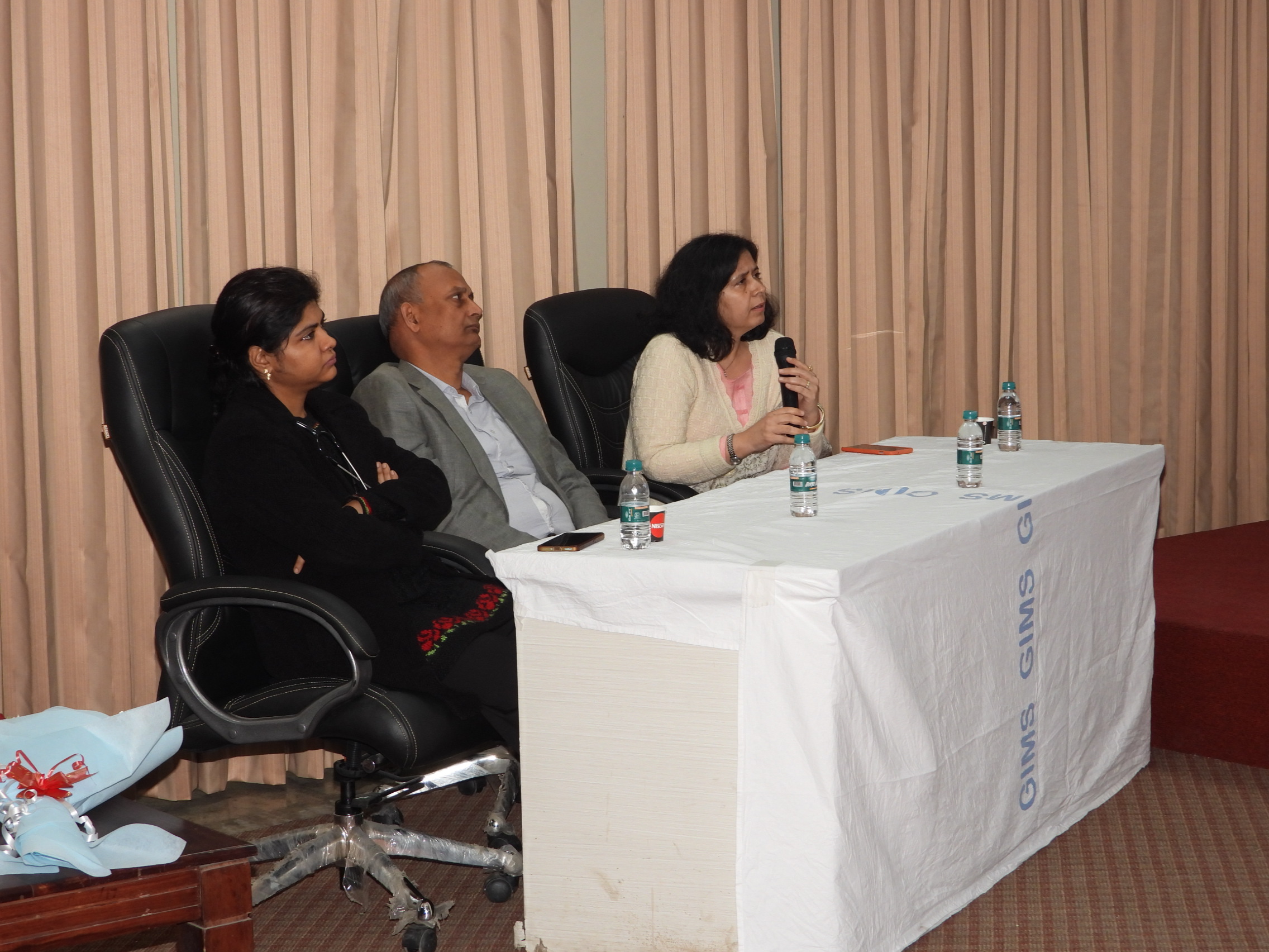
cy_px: 476
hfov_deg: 26.0
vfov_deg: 19.6
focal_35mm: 75
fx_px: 2749
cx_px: 634
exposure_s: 1/60
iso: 200
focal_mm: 13.5
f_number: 3.5
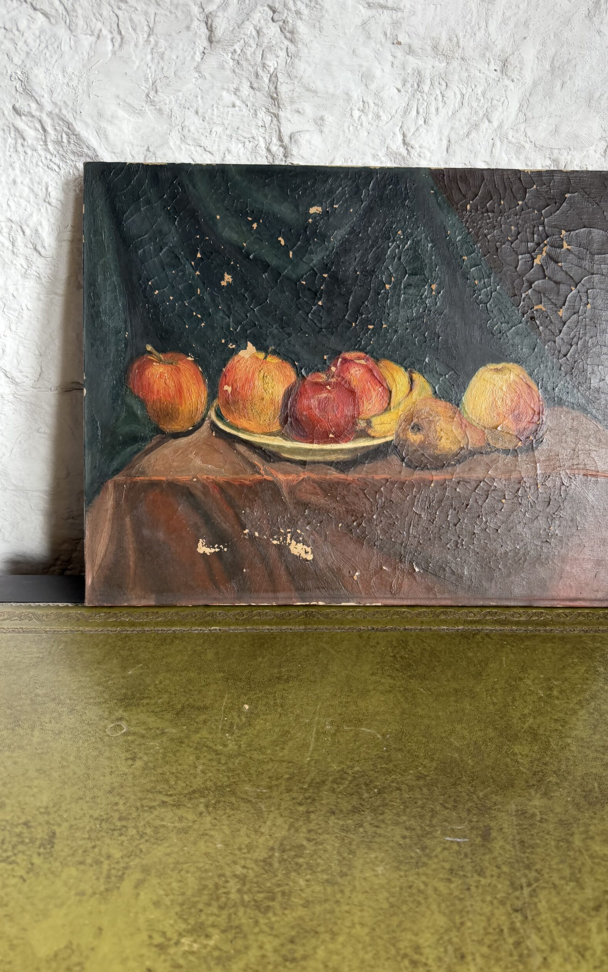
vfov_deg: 70.4
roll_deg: -0.3
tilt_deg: -23.5
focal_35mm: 26
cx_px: 352
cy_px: 491
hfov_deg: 47.4
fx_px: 689
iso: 200
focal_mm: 6.76
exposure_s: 1/121
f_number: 1.78
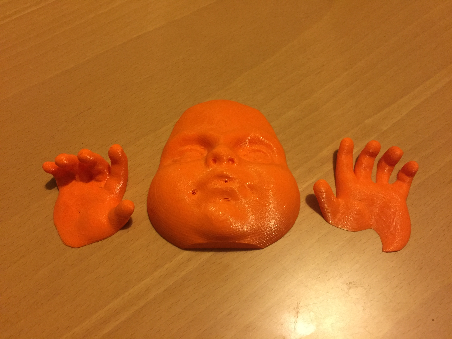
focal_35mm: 29
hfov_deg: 61.7
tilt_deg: -60.4
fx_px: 379
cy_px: 170
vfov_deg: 48.2
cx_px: 226
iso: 250
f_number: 2.2
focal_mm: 4.15
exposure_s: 1/25
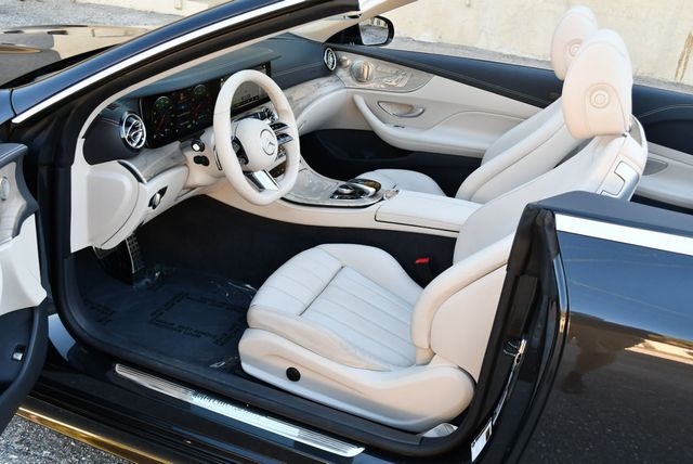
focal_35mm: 36
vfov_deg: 36.9
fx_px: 694
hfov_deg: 53.1
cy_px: 232
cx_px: 346
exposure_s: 1/250
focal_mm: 18
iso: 400
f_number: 4
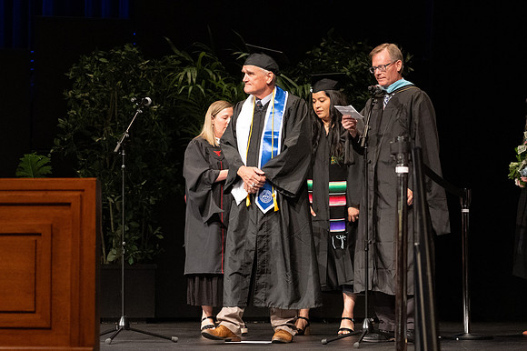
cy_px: 169
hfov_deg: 18.7
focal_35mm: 109
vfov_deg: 12.5
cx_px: 266
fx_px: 1602
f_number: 2.8
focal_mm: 70
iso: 2500
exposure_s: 1/200
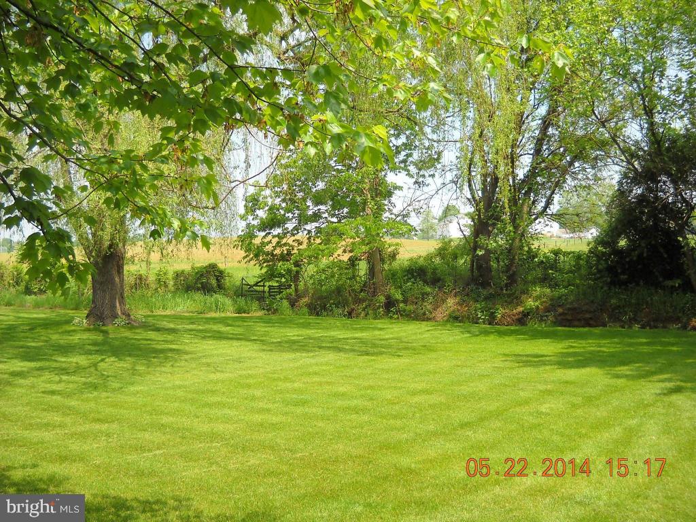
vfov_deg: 35.1
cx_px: 348
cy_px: 261
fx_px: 824
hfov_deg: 45.8
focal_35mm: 41
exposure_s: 1/384
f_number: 3.1
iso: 64
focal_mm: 6.72
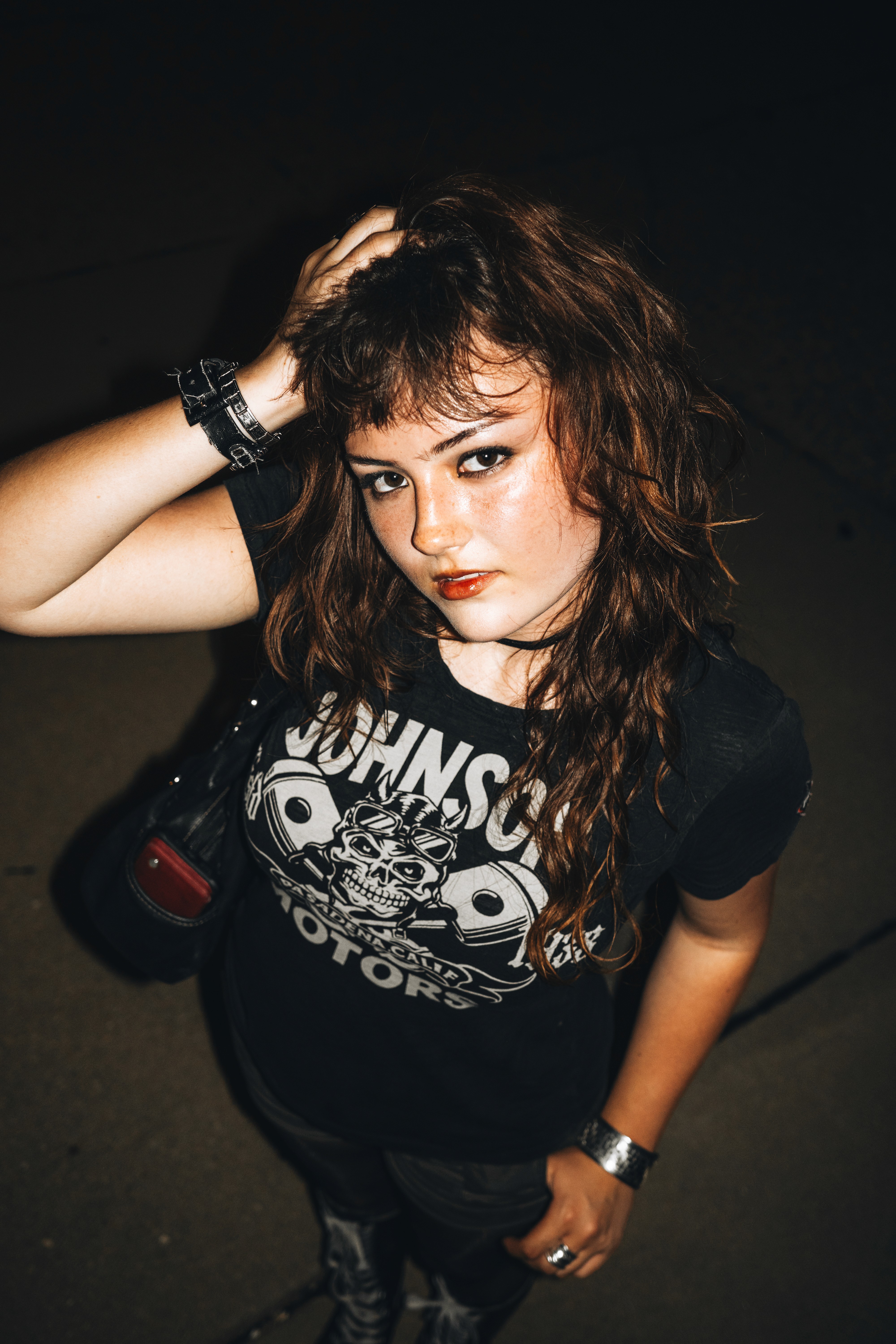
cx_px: 448
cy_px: 672
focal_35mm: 40
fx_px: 1493
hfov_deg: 33.4
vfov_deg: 48.5
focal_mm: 26
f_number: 2.8
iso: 800
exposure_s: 1/40
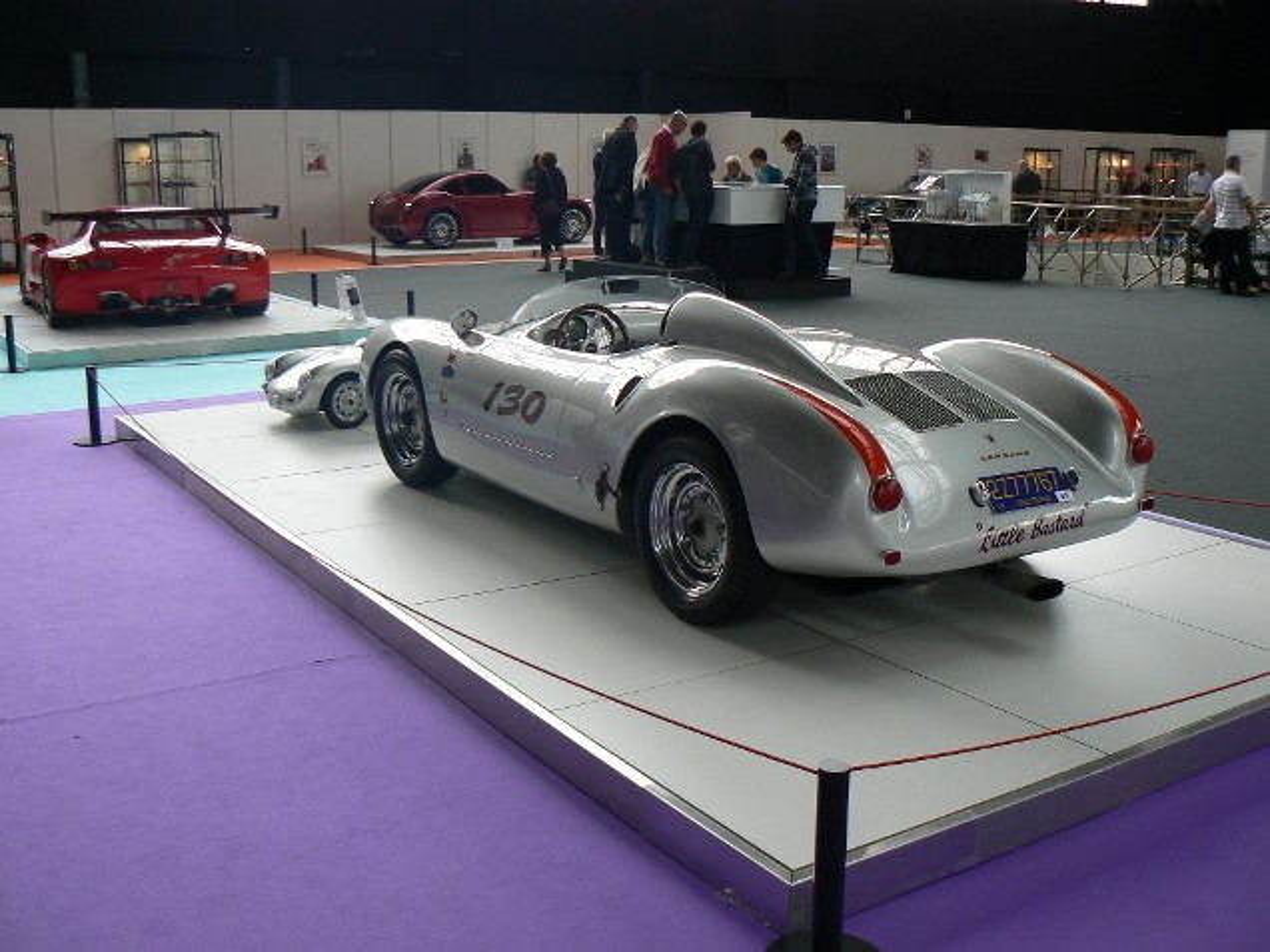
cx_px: 635
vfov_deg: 39.7
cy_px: 476
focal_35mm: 36
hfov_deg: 51.4
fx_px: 1321
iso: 80
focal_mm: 6
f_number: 2.8
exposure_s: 1/50
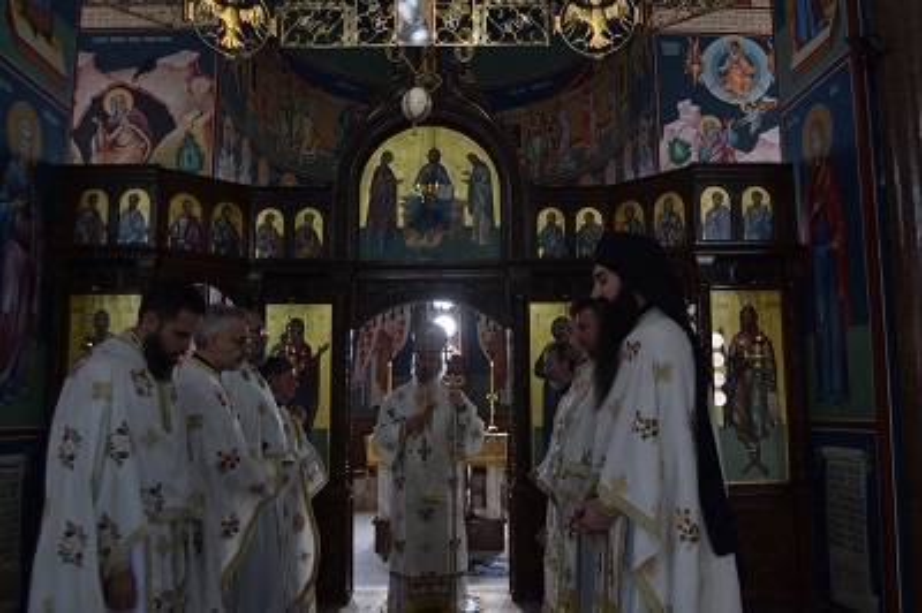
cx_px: 461
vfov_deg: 43.5
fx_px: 768
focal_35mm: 30
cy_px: 306
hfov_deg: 62.0
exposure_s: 1/100
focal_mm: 20
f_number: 5
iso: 400
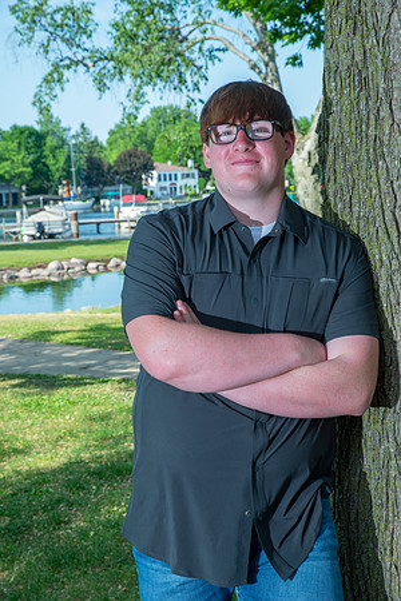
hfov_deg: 21.9
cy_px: 300
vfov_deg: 32.4
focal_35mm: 62
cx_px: 200
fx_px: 1036
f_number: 11
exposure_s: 1/160
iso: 320
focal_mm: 62
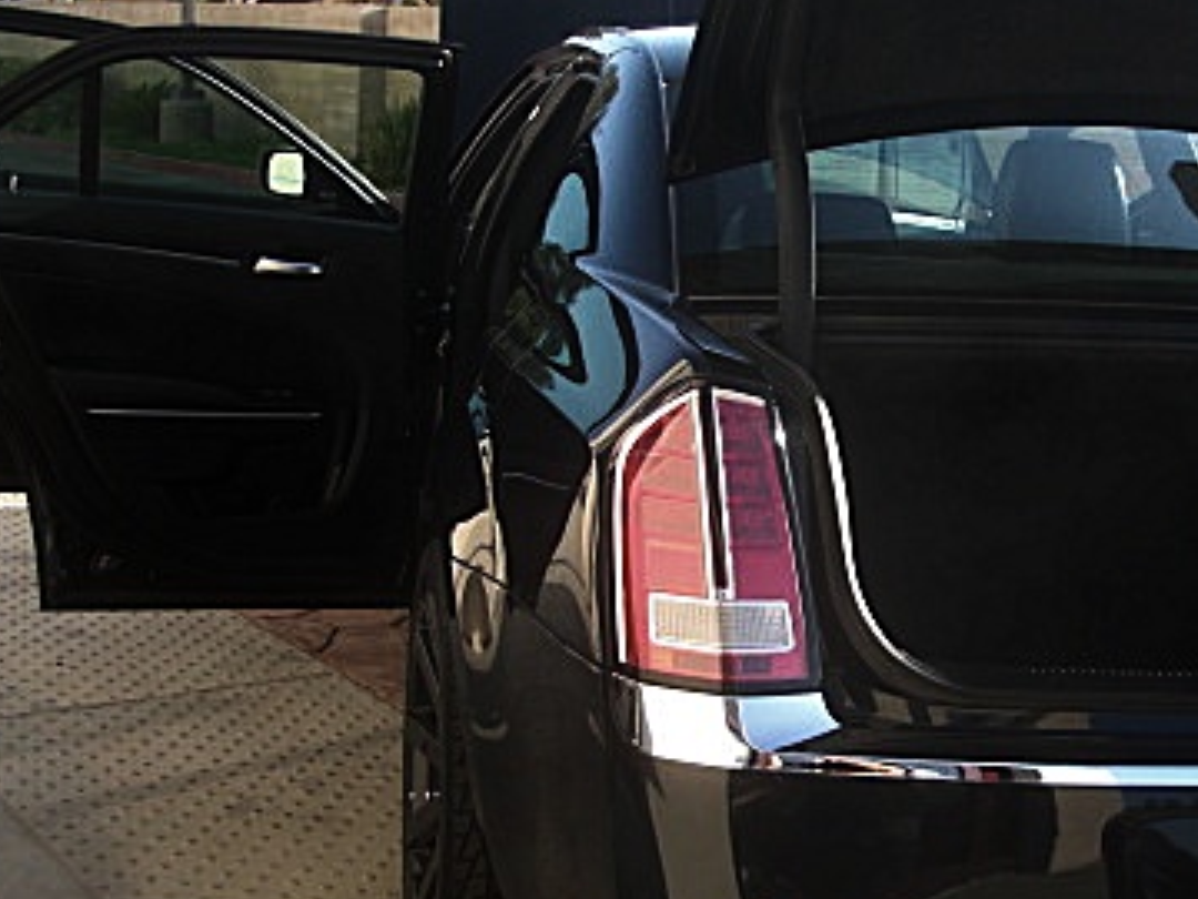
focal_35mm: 64
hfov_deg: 29.9
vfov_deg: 22.9
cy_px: 516
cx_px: 855
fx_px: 2215
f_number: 2.8
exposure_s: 1/200
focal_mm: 6.3
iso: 50
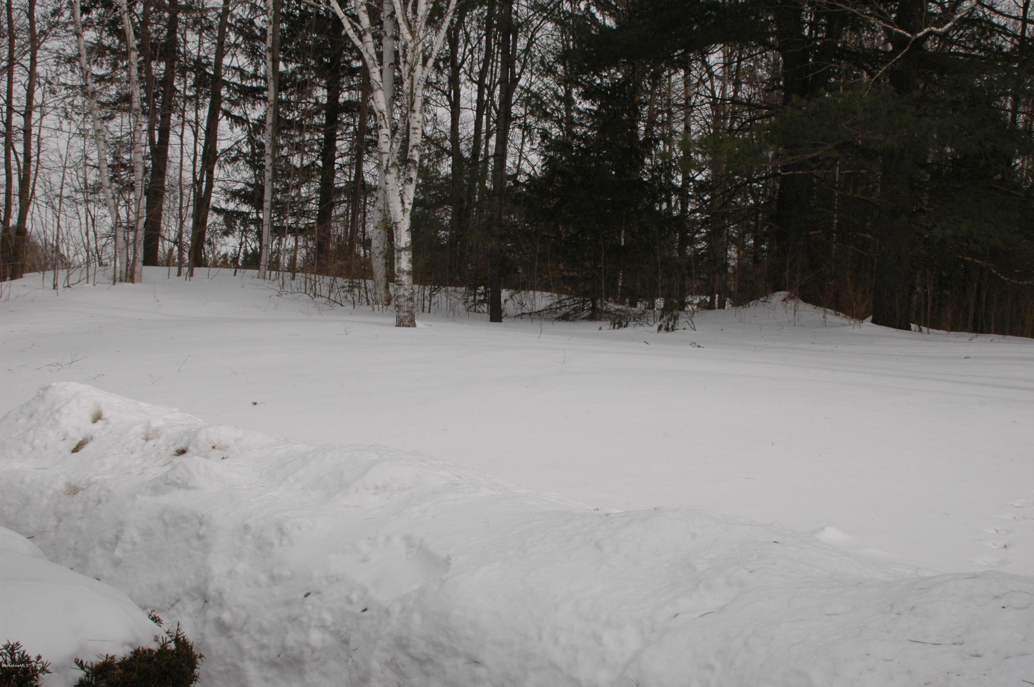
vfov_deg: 31.8
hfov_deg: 46.4
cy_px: 344
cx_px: 517
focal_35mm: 42
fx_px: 1205
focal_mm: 28
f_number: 11
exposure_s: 1/500
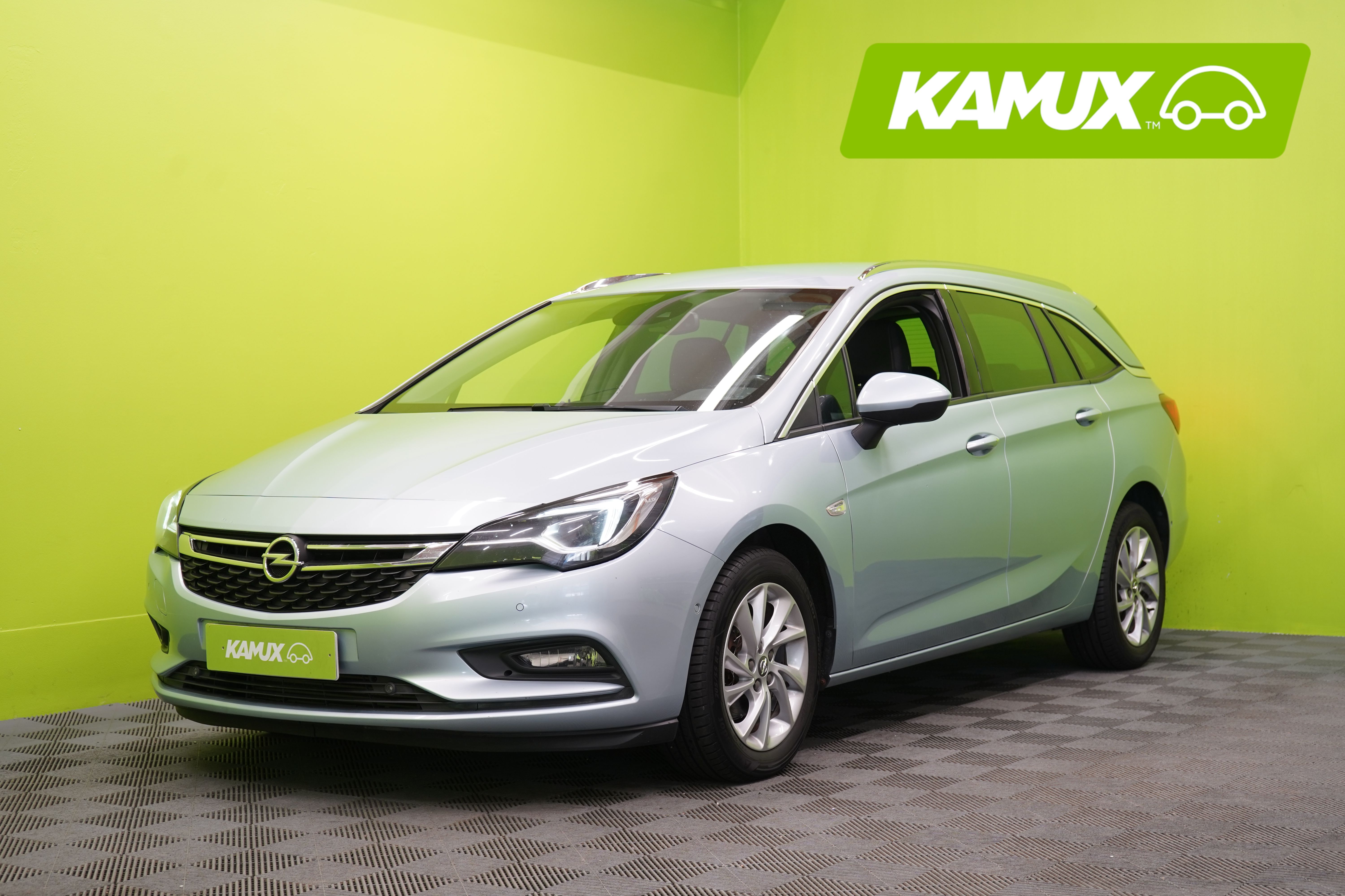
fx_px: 1980
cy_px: 448
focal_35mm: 53
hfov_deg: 37.5
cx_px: 672
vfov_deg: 25.5
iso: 400
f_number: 5
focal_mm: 53
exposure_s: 1/30
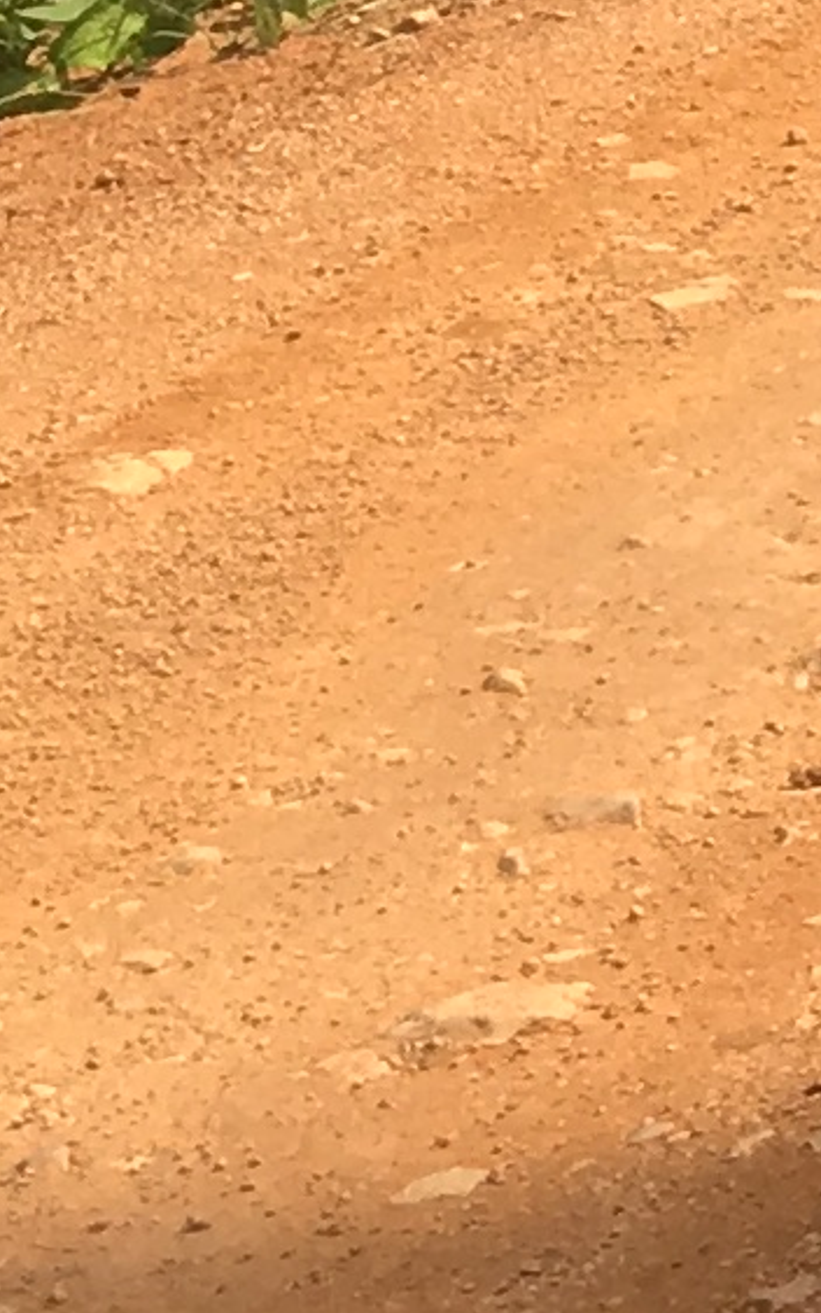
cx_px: 3545
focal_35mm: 220
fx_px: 7874
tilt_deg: -7.4
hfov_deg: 5.2
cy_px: -1073
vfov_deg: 9.1
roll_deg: +2.7
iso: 25
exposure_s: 1/1115
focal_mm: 4.15
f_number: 2.2
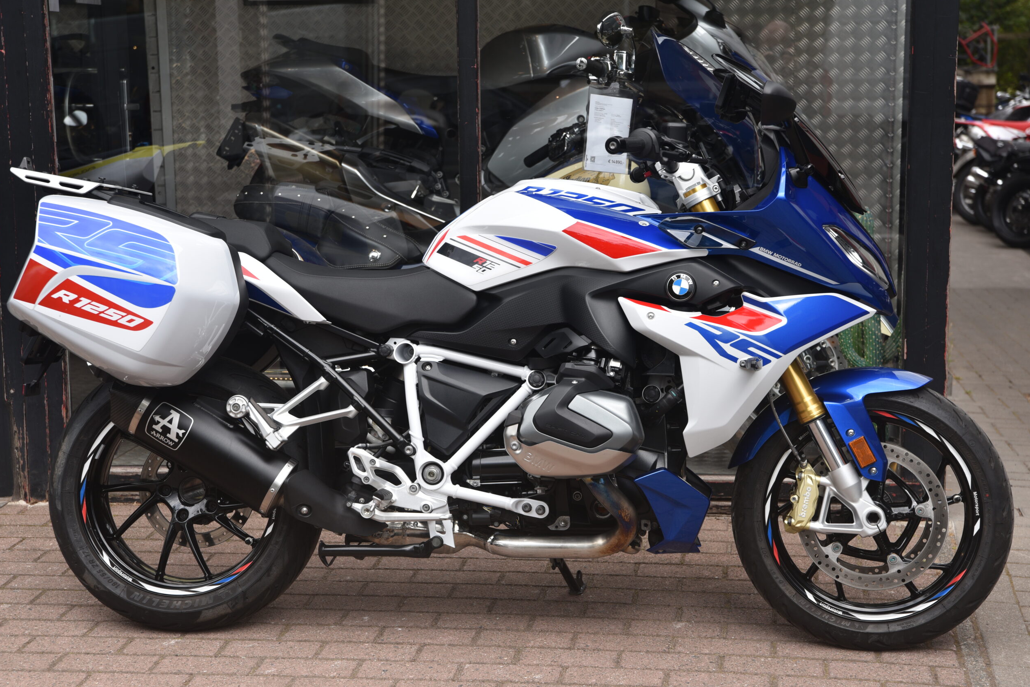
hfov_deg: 30.1
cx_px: 512
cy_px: 344
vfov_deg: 20.3
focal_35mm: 67
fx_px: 1917
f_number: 5.6
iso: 100
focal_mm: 66
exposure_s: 1/125
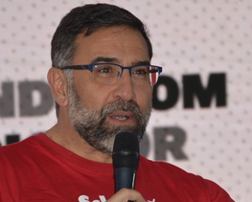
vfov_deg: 3.0
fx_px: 3905
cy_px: 193
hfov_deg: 3.7
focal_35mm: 523
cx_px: 157
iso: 800
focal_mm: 140
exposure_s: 1/60
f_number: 5.6
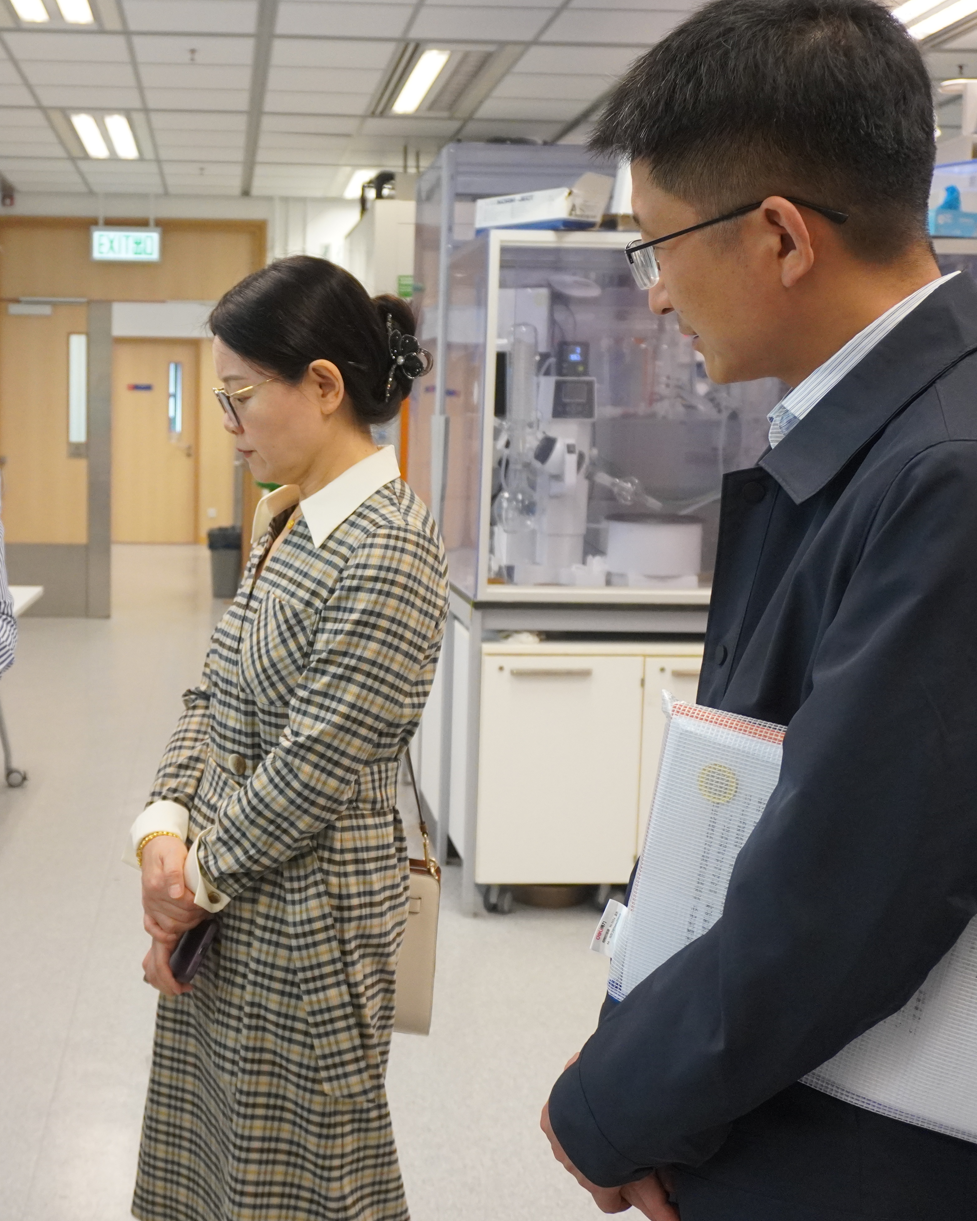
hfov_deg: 34.2
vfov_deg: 42.9
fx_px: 1554
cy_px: 614
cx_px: 246
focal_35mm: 43
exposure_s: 1/160
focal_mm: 20
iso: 2500
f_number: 4
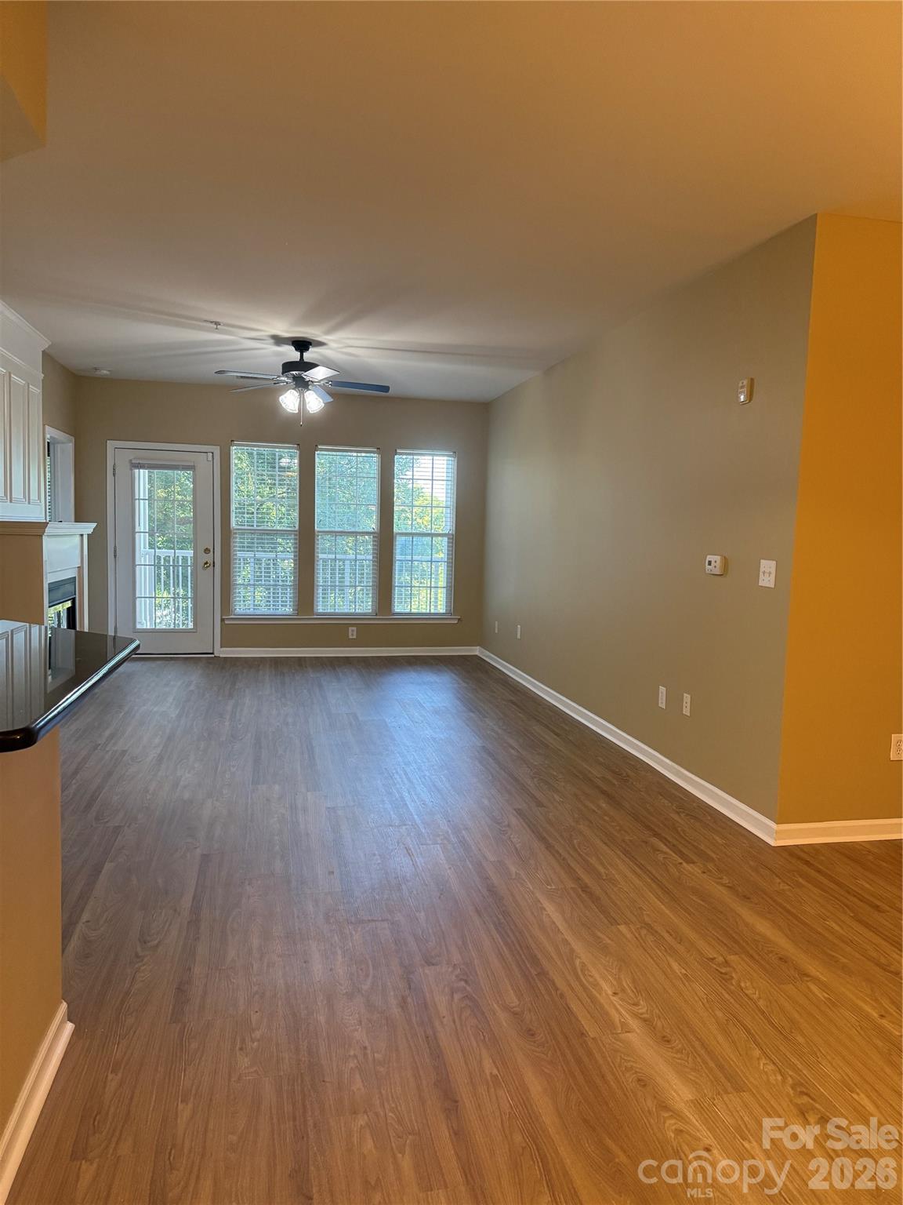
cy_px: 602
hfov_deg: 56.8
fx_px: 835
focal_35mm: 24
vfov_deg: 71.6
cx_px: 452
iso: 320
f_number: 1.78
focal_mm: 6.76
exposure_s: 1/120
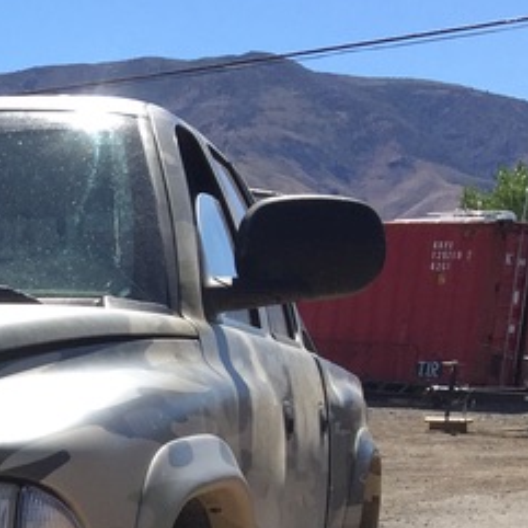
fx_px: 1881
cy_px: 747
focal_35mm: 109
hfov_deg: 13.8
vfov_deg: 15.0
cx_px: -504
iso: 32
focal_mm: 4.15
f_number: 2.2
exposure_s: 1/1412
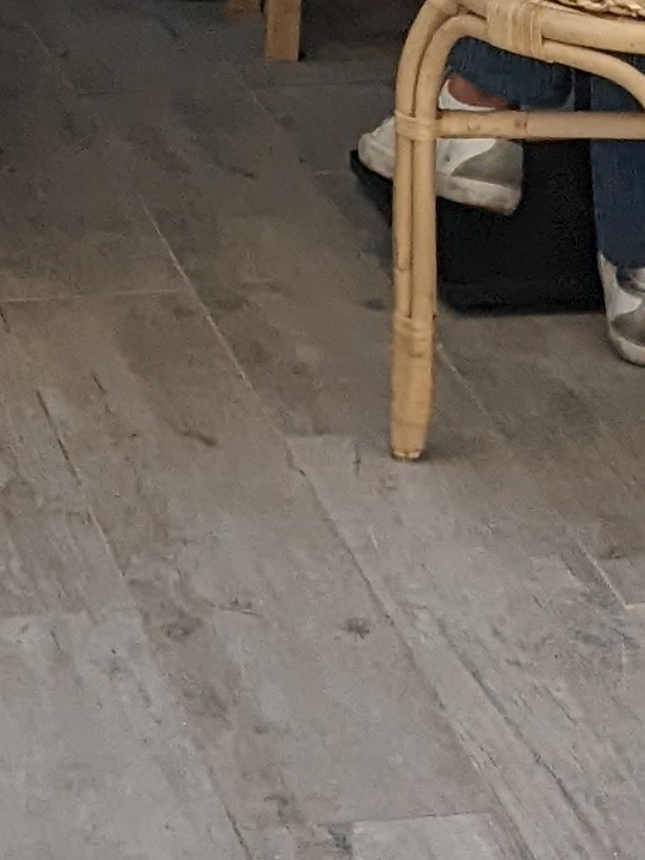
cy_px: -873
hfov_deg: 8.2
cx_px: -170
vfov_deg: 10.2
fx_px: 4447
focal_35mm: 179
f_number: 1.73
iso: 49
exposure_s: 1/2342
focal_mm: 4.38
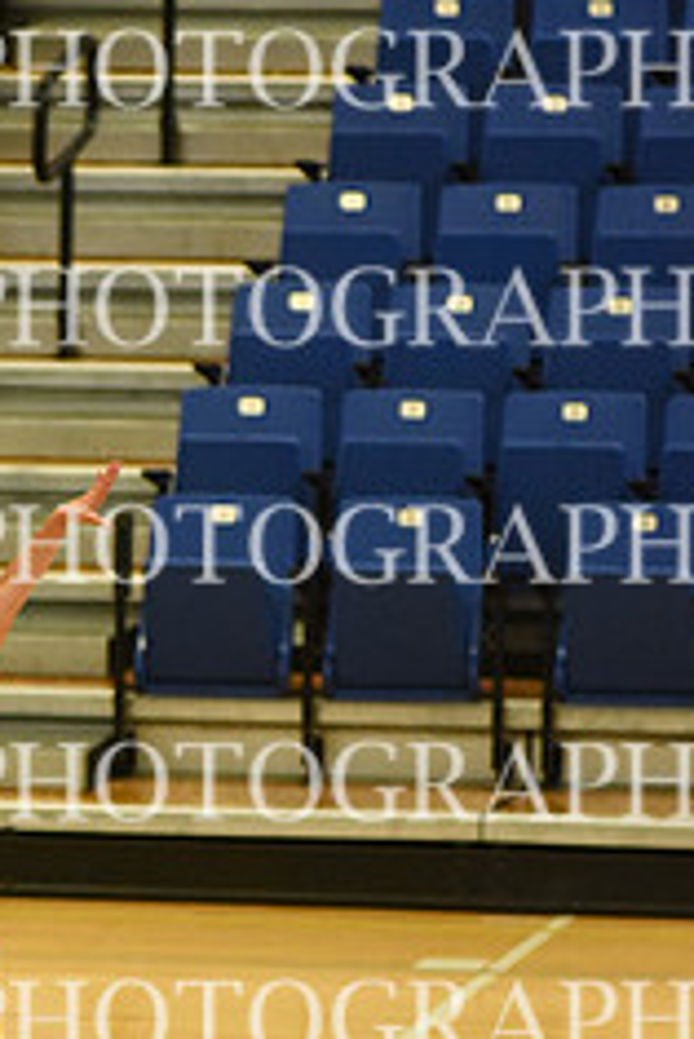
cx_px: -82
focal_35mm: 494
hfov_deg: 2.8
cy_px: 663
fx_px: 14263
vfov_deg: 4.2
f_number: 2.8
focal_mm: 200
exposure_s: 1/1000
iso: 8000
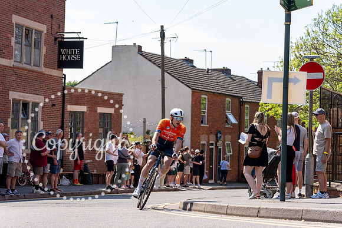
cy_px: 114
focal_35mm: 75
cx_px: 171
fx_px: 713
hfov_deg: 27.0
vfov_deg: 18.2
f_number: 4
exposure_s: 1/800
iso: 160
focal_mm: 75
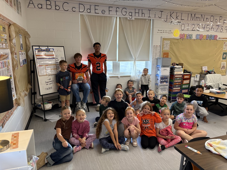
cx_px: 114
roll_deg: -0.2
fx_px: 170
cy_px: 85
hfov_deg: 67.3
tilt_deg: -10.7
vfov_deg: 53.1
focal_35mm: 26
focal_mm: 5.96
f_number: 1.6
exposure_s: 1/60
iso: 250
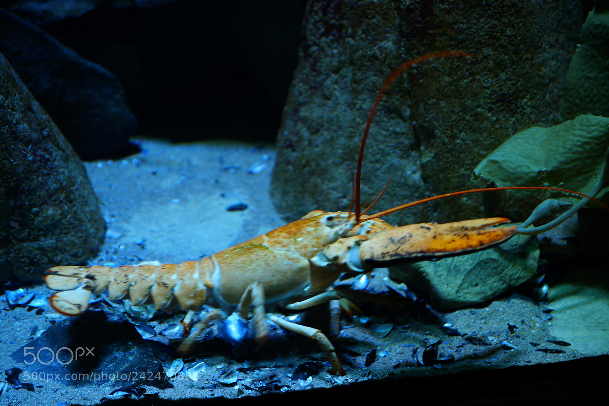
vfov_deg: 27.0
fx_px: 846
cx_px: 304
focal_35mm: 50
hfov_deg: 39.6
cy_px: 203
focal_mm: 50
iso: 200
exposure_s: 1/20
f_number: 2.8
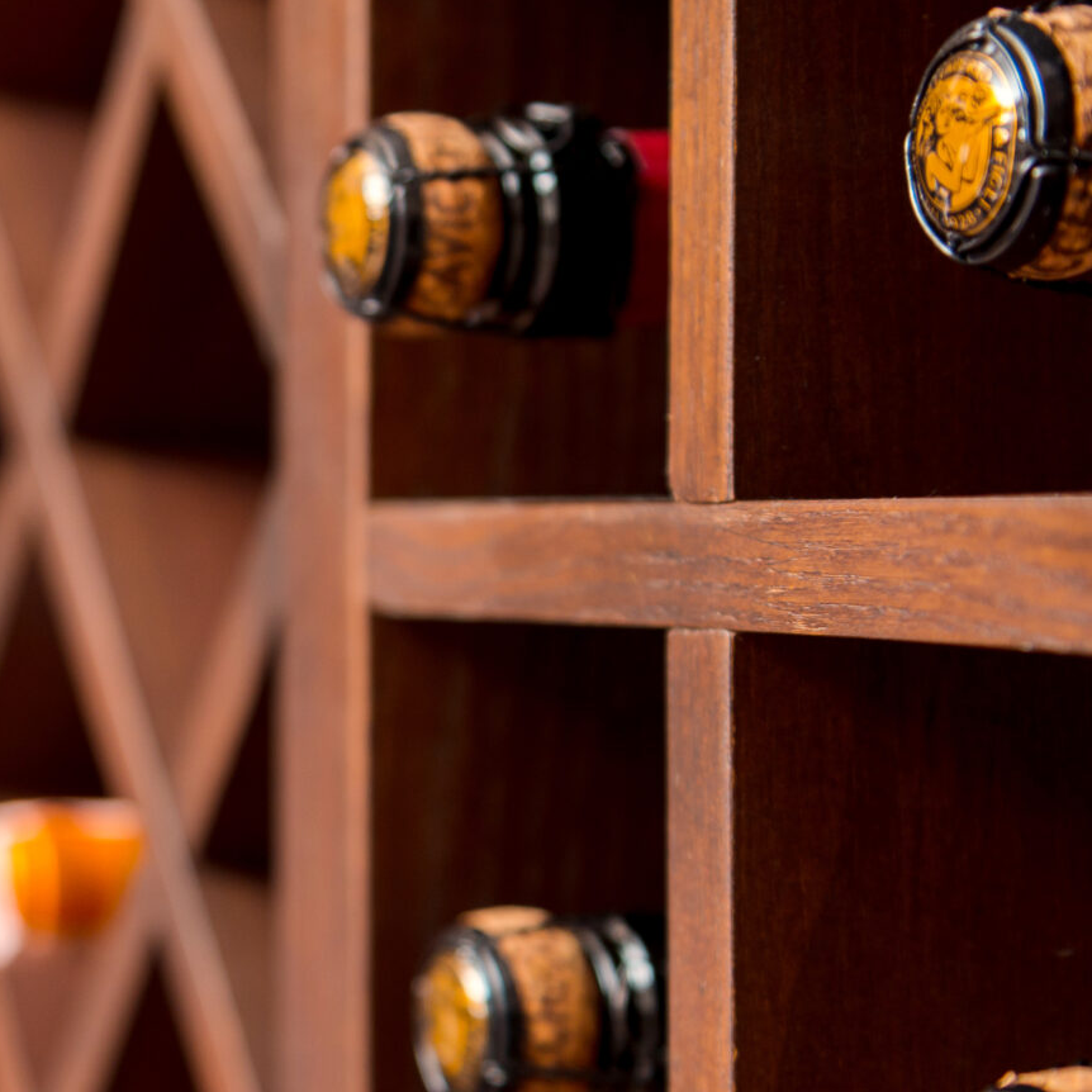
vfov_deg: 18.1
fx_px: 3426
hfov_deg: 17.4
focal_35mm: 96
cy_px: 695
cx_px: -175
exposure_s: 1/100
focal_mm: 38
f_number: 3.2
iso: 200
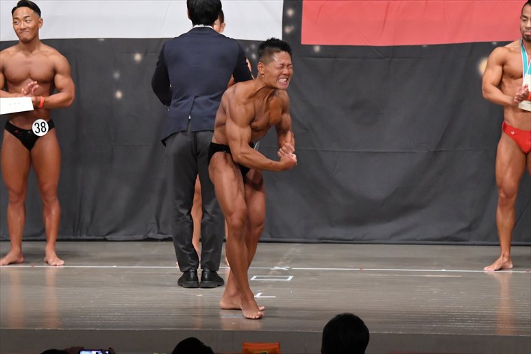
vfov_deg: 6.8
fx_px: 2978
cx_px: 266
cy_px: 177
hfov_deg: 10.2
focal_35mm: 202
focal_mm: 135
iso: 6400
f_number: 5.6
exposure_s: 1/400
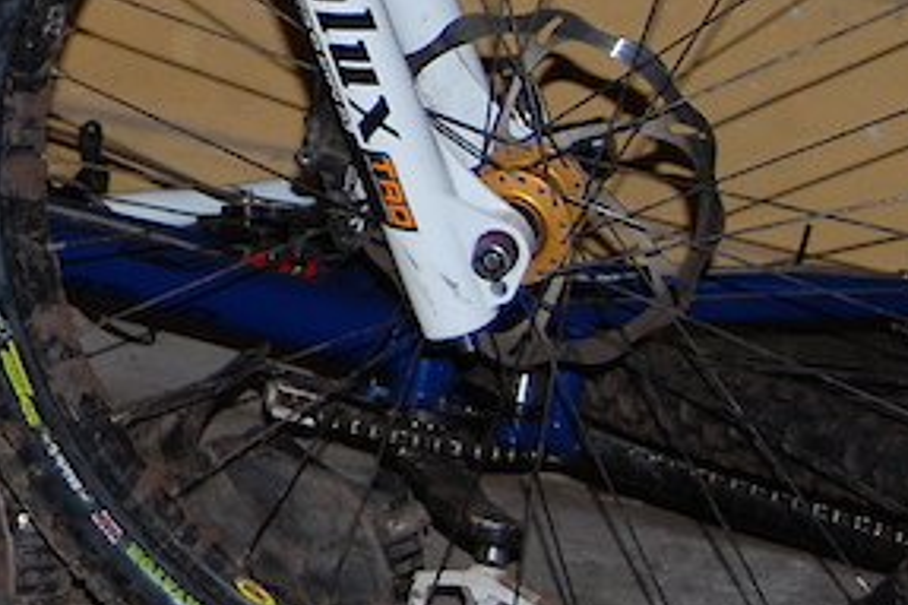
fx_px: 3781
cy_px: -322
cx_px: -494
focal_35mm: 150
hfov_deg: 12.9
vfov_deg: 8.9
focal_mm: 28
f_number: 4.2
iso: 400
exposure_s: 1/60
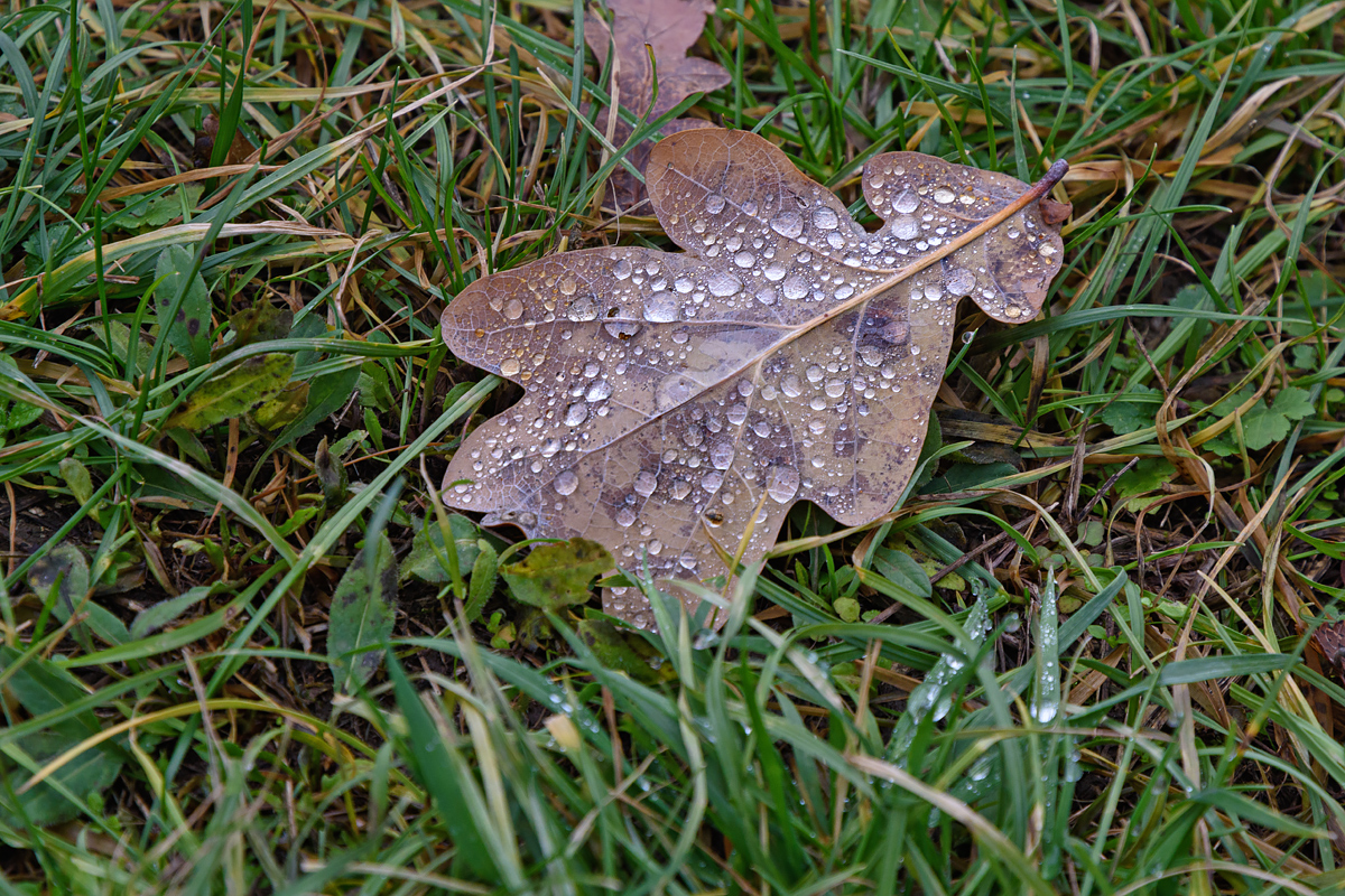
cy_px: 448
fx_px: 4483
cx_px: 672
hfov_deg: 17.1
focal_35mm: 120
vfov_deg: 11.4
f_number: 7.1
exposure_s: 1/160
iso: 280
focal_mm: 80
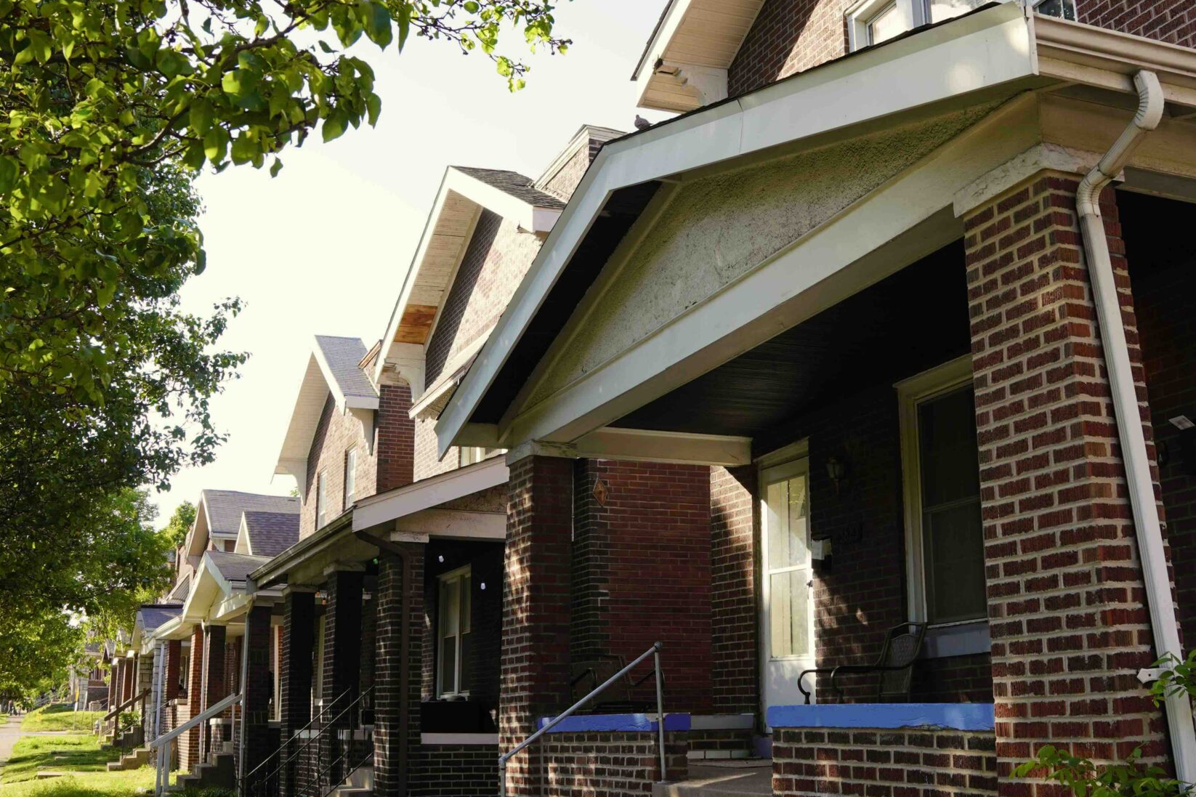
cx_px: 698
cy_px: 240
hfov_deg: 46.2
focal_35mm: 42
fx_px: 1395
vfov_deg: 31.5
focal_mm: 18
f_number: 6.3
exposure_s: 1/100
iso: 100
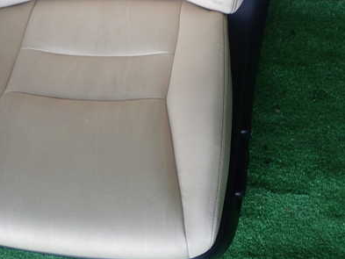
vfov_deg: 26.6
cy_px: 127
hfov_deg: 34.5
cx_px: 108
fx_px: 548
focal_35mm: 55
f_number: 2.5
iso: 200
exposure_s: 1/50
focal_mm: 6.37
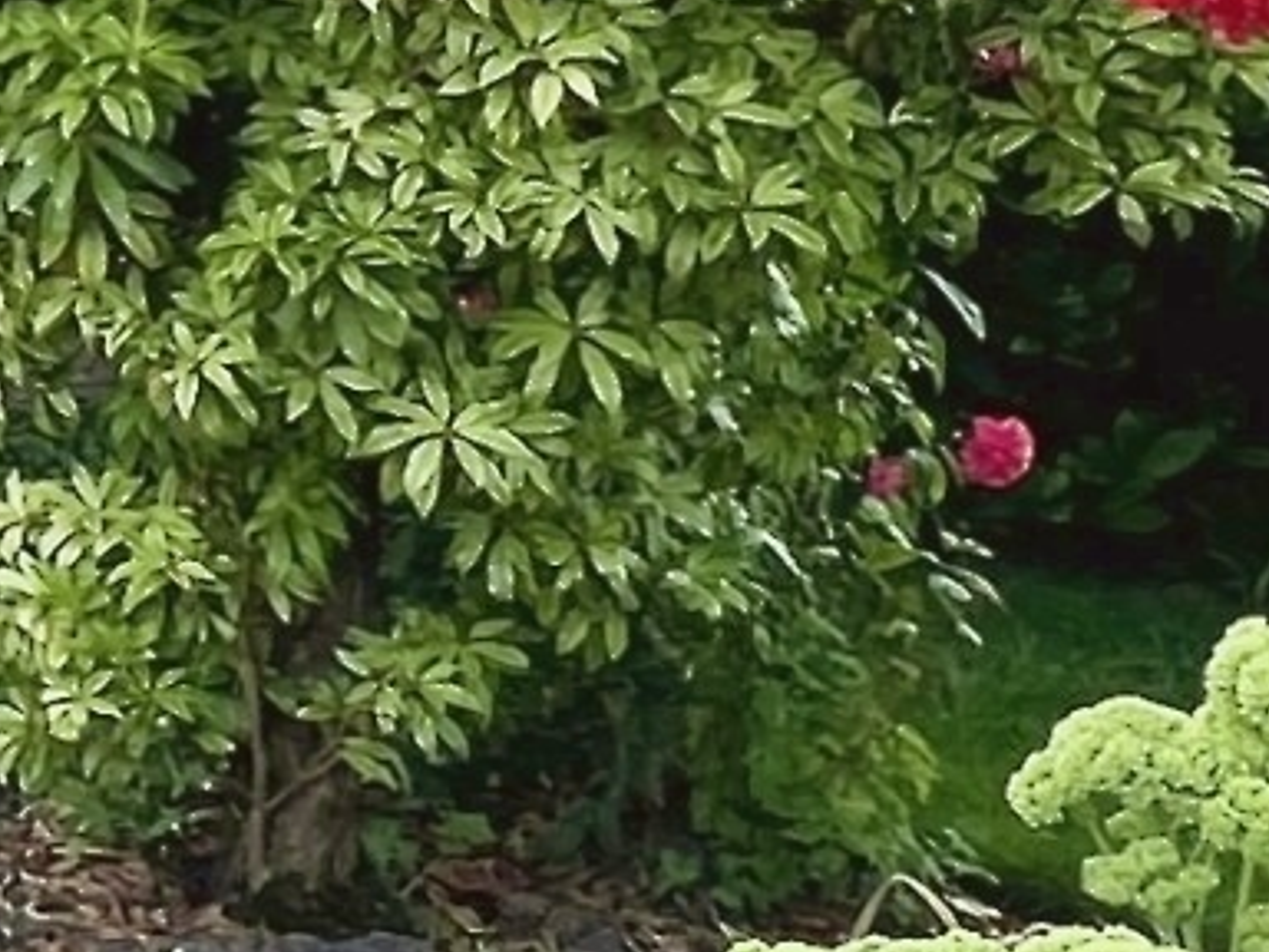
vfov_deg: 13.6
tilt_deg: +3.8
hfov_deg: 15.1
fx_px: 3593
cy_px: -742
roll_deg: +0.4
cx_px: -1454
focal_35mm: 98
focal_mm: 1.57
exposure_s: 1/232
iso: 32
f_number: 1.8
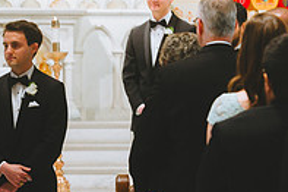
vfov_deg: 3.9
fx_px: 2822
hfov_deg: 5.8
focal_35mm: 353
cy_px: 202
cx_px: -101
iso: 2000
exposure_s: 1/100
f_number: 3.5
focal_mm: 120
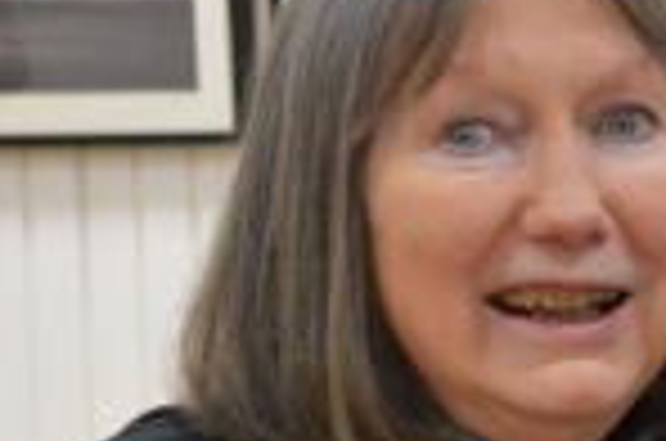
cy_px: 387
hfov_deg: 7.8
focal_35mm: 260
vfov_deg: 5.3
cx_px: 1066
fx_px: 4800
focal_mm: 40
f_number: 5.3
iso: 3200
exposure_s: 1/50
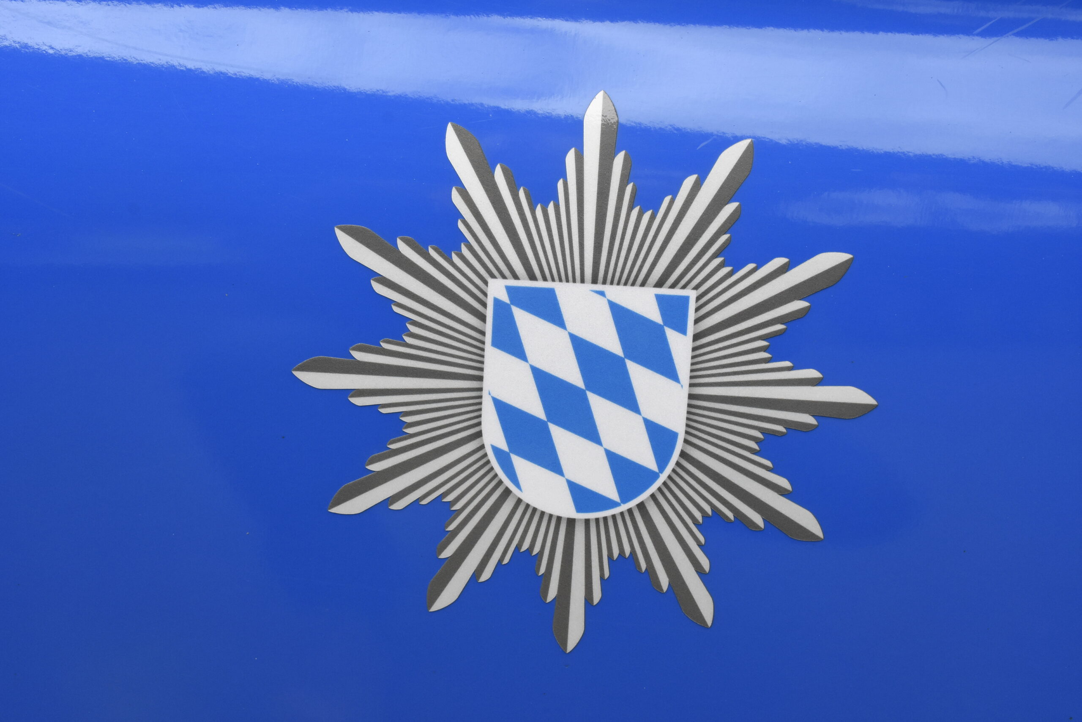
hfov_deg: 35.0
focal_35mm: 57
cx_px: 541
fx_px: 1713
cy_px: 361
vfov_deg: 23.8
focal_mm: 38
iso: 1250
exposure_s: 1/500
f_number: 11
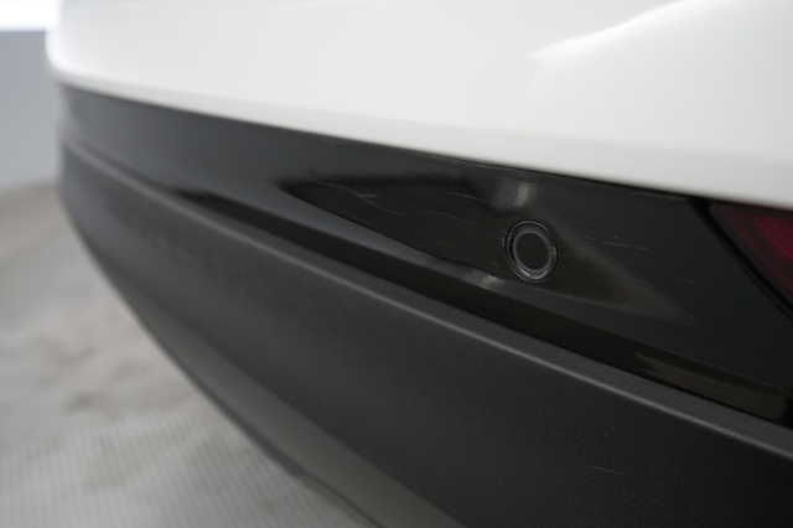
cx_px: 396
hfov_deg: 65.5
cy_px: 264
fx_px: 616
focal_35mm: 28
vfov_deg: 46.4
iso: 1600
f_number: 4.5
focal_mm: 28
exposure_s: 1/100
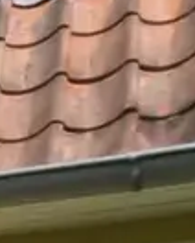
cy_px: 648
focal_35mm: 215
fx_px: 1547
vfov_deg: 8.1
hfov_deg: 5.3
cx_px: -841
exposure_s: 1/500
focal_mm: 13.8
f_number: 8
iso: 200
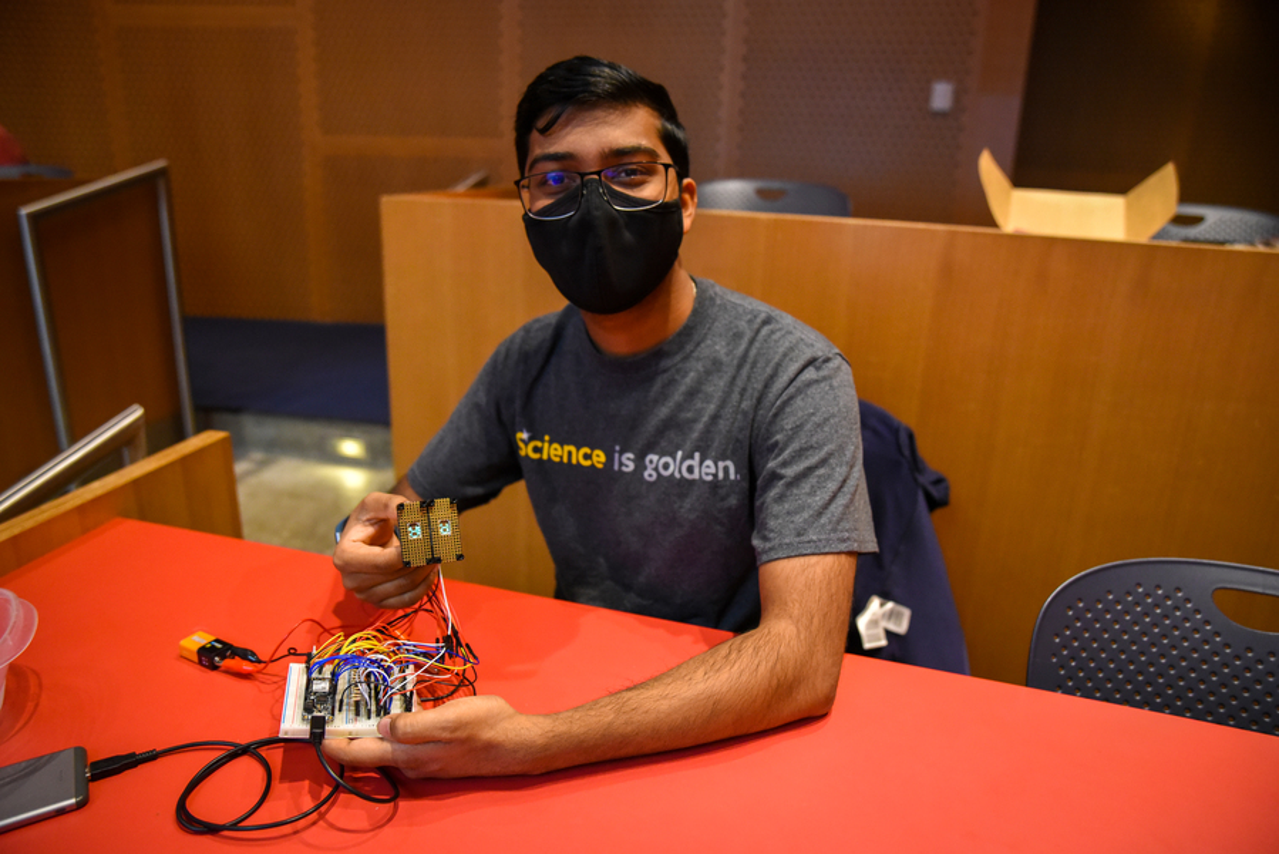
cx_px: 640
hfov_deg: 73.7
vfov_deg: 53.2
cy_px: 427
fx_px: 853
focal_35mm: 24
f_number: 2.8
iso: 4000
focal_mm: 24
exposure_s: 1/200
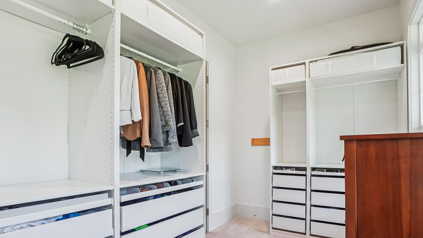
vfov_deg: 58.3
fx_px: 213
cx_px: 206
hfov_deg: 89.5
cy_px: 124
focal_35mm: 19
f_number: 8
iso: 100
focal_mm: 11
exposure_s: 1/4
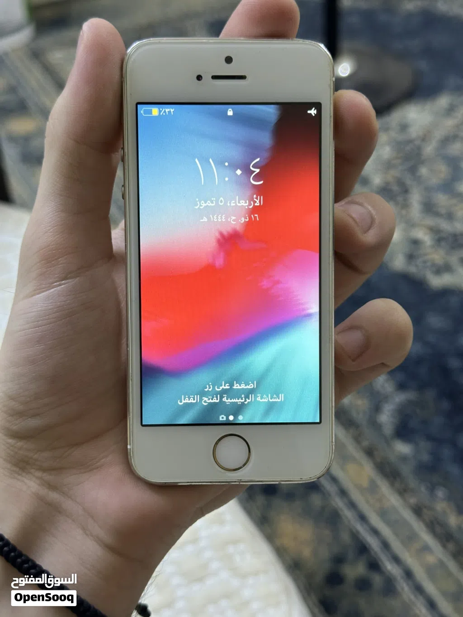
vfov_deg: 39.7
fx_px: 856
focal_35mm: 48
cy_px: 308
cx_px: 232
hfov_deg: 30.3
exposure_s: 1/50
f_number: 1.78
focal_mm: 6.86
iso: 125
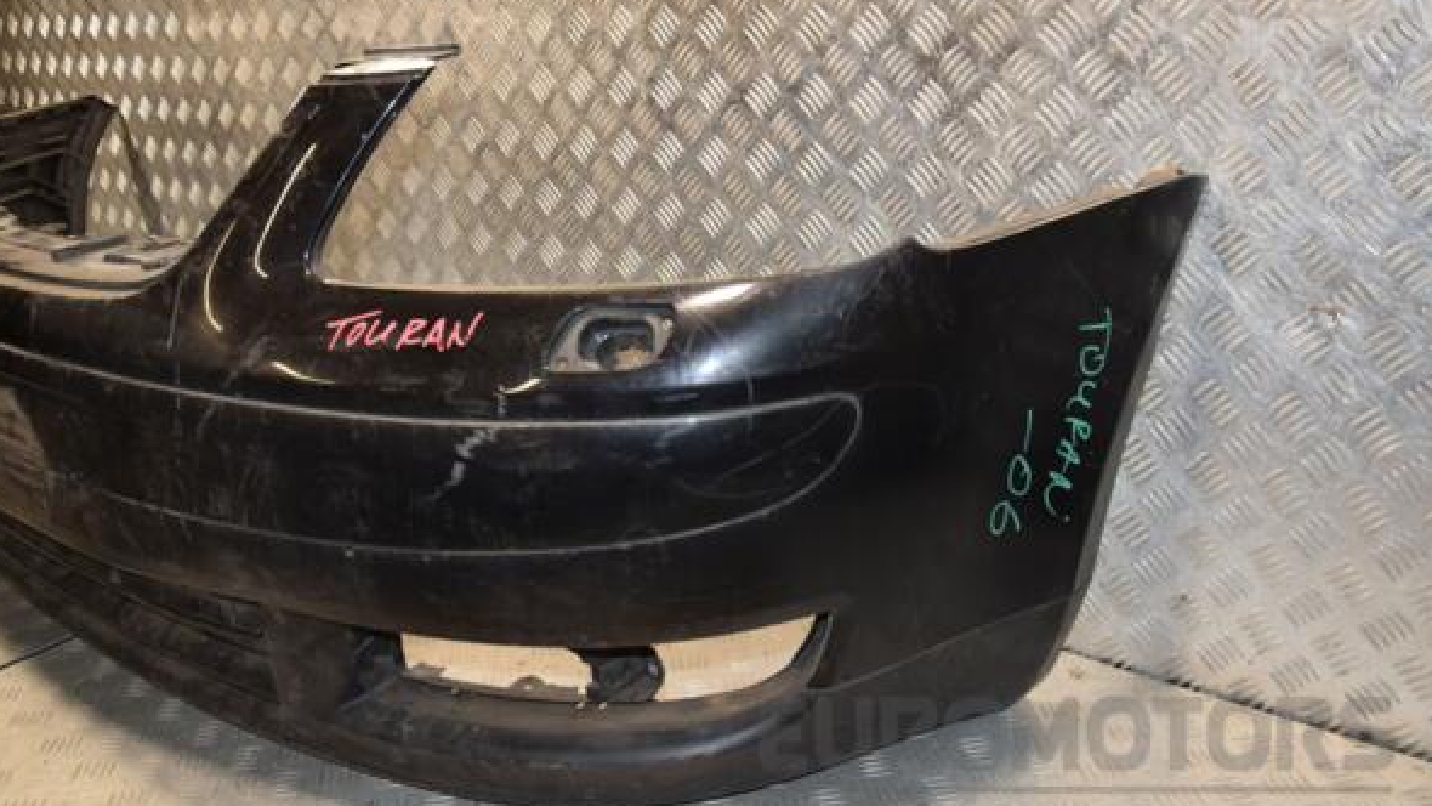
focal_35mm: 34
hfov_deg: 58.7
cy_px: 410
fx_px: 1273
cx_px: 714
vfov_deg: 35.1
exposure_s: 1/200
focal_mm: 21
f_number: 5
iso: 800
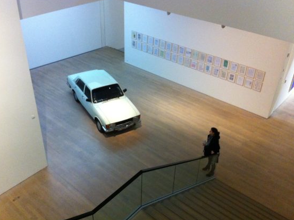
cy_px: 103
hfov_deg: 49.0
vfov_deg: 37.6
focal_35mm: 38
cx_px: 136
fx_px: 322
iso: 320
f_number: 2.8
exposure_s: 1/15
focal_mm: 3.85
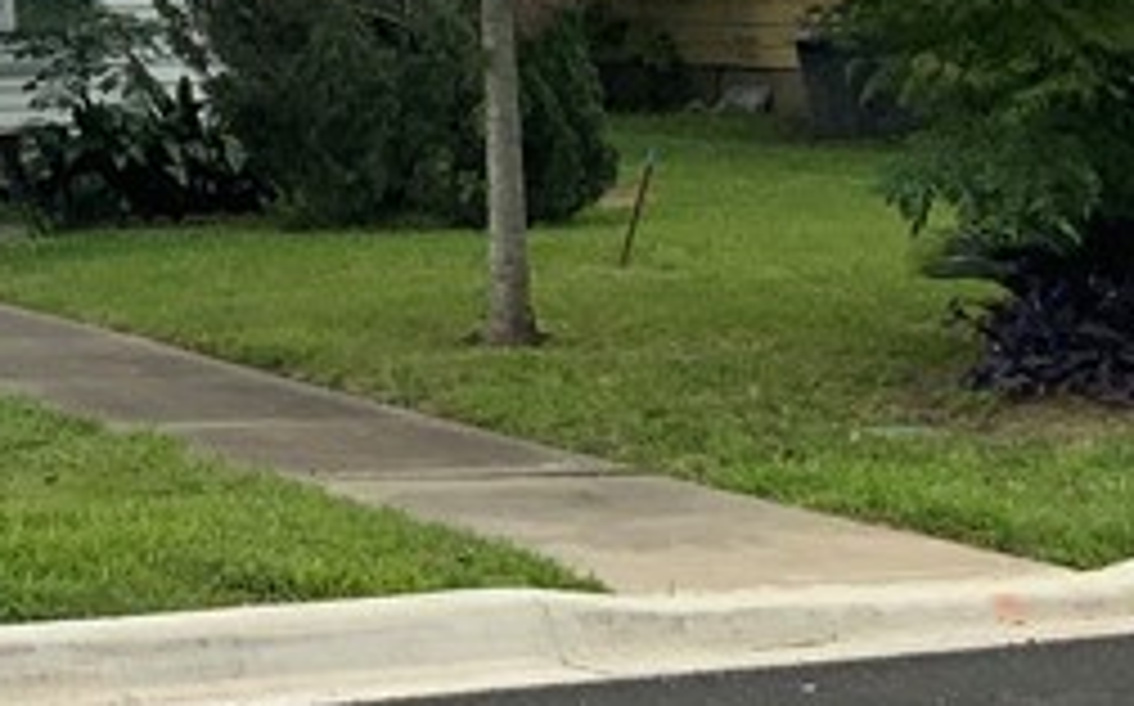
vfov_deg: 10.1
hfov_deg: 16.1
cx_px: -230
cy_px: -427
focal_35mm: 125
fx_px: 3860
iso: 16
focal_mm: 3
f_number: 1.8
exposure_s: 1/978
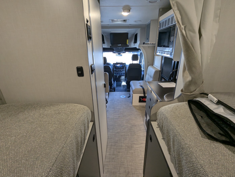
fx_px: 109
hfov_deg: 94.4
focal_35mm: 16
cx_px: 118
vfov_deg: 78.2
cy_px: 88
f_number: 2.2
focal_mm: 2.35
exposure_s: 1/159
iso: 197
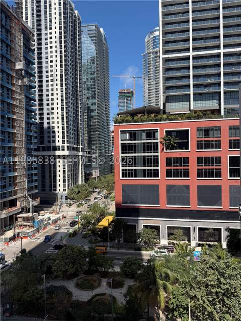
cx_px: 120
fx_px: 223
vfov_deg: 71.6
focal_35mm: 24
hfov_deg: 56.8
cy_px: 160
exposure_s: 1/3759
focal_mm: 6.76
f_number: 1.78
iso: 80
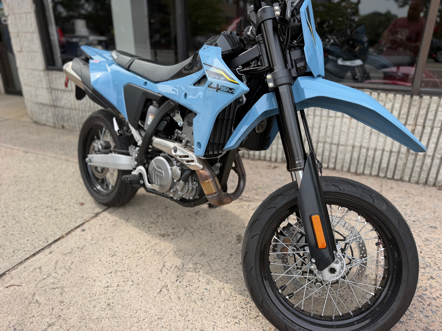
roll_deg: -0.5
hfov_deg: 71.6
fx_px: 306
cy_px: 166
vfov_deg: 56.8
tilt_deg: -22.6
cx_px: 221
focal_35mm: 24
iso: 80
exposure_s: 1/1585
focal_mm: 6.76
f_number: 1.78
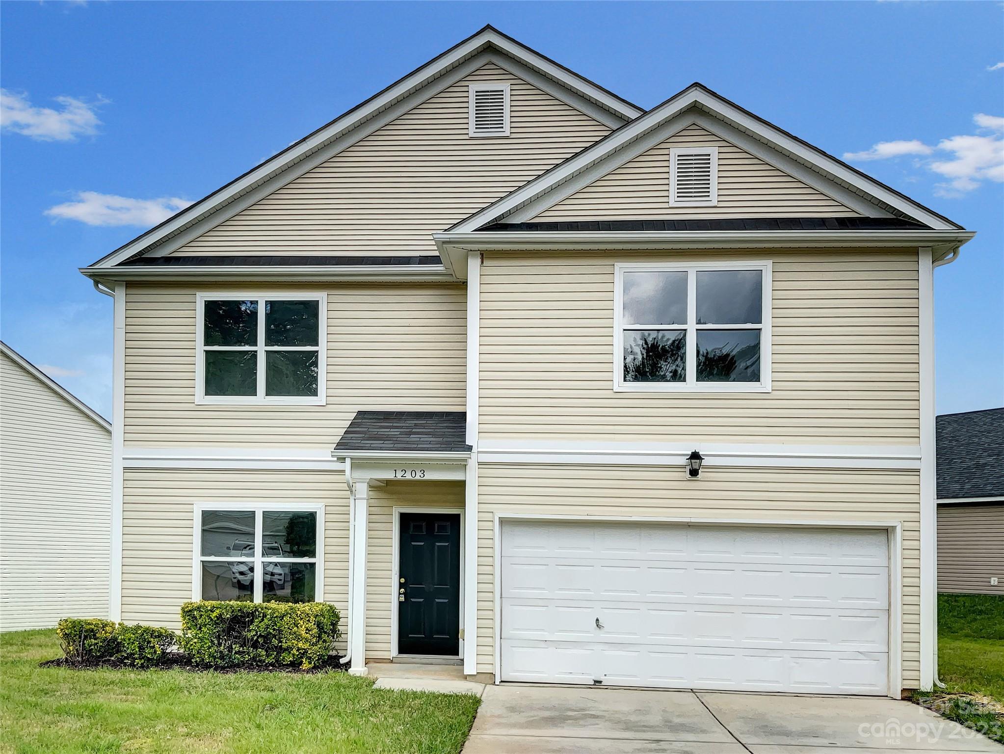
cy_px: 377
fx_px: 841
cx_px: 502
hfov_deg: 61.6
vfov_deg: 48.3
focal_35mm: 29
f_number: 1.8
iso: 16
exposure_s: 1/2320
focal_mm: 3
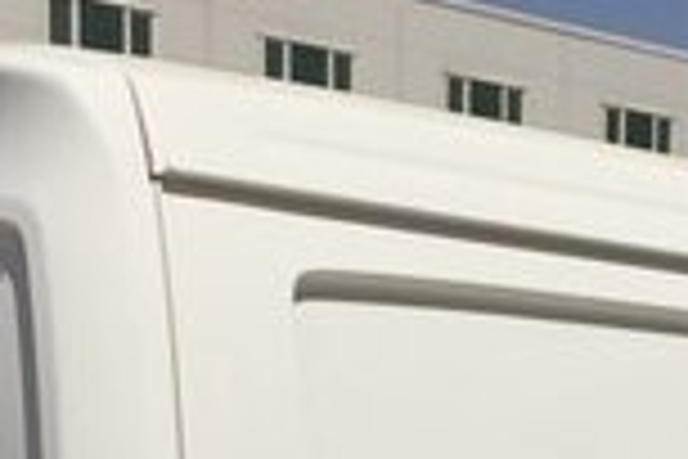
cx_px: 495
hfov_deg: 15.7
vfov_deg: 9.8
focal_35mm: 130
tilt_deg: -9.6
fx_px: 2484
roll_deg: +0.0
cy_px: 934
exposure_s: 1/6623
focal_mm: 4.15
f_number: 2.2
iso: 32
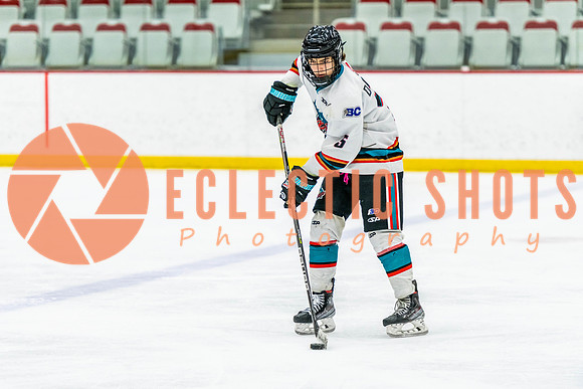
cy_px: 221
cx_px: 331
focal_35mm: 192
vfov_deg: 7.2
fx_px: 3110
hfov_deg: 10.7
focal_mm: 165
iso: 1800
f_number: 2.8
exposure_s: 1/640
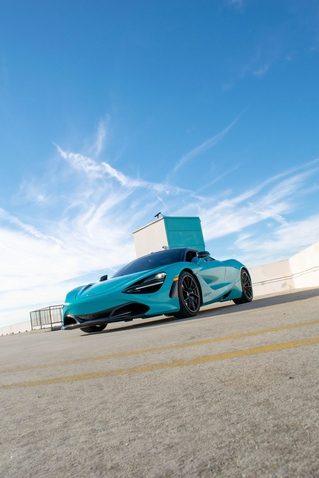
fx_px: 359
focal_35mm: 27
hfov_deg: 47.9
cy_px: 239
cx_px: 160
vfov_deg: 67.4
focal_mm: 18
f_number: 11
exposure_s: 1/500
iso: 320
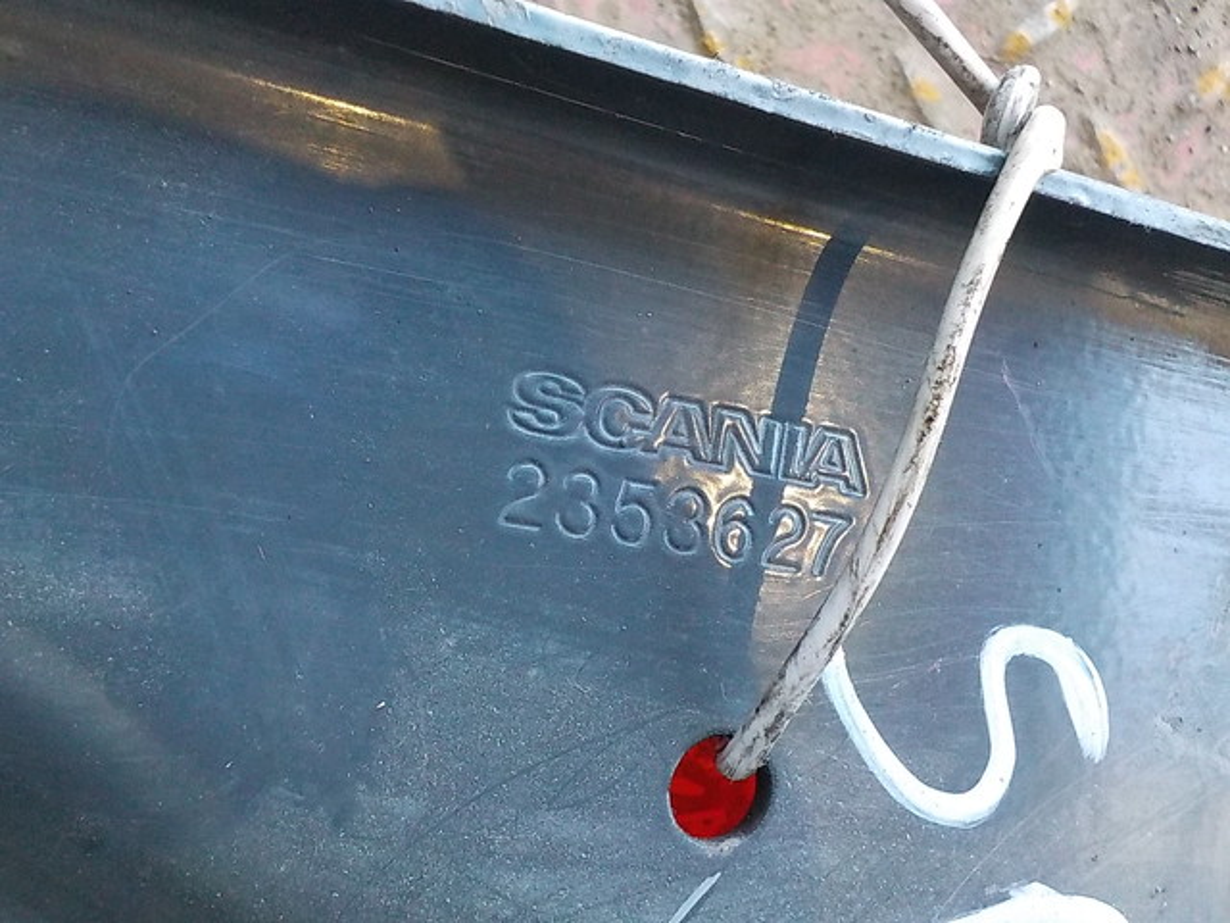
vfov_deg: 46.8
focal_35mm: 30
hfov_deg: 60.0
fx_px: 1066
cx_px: 615
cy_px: 462
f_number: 3.3
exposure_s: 1/40
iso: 800
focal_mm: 4.1
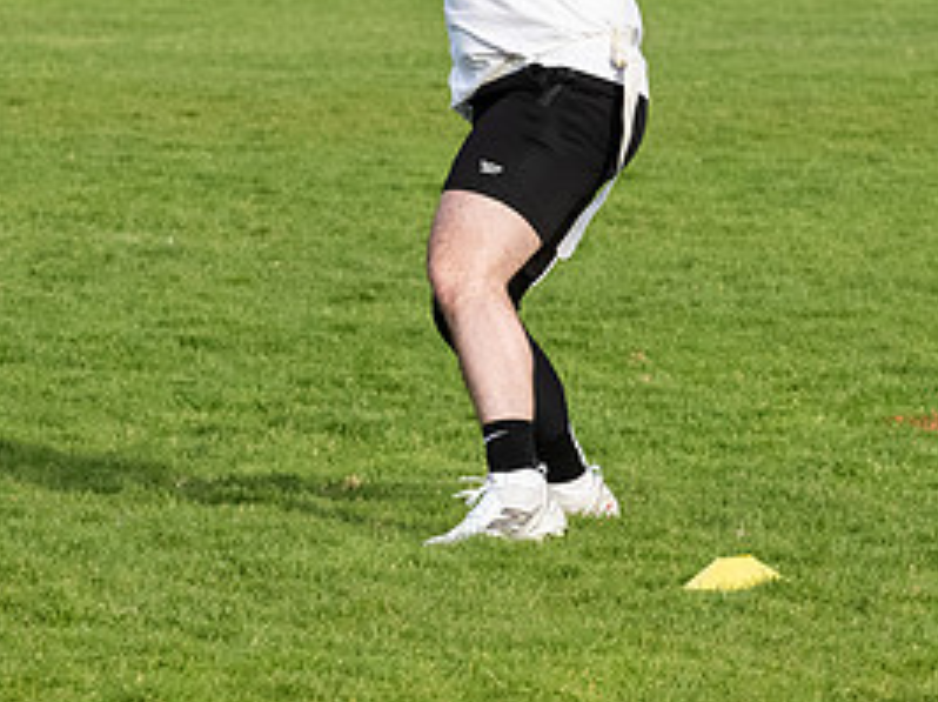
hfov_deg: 4.0
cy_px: 111
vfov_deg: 3.0
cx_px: 391
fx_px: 13455
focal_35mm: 497
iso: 1600
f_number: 5
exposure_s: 1/1250
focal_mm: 110
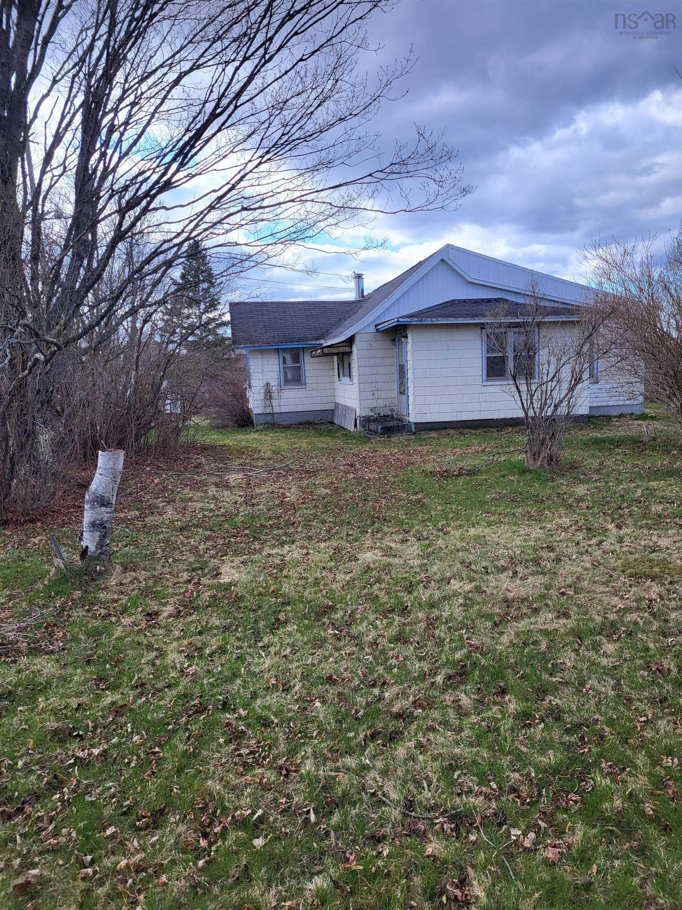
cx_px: 341
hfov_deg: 53.1
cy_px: 455
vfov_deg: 67.3
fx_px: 683
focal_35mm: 26
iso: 40
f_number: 1.8
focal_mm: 5.4
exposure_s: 1/1055
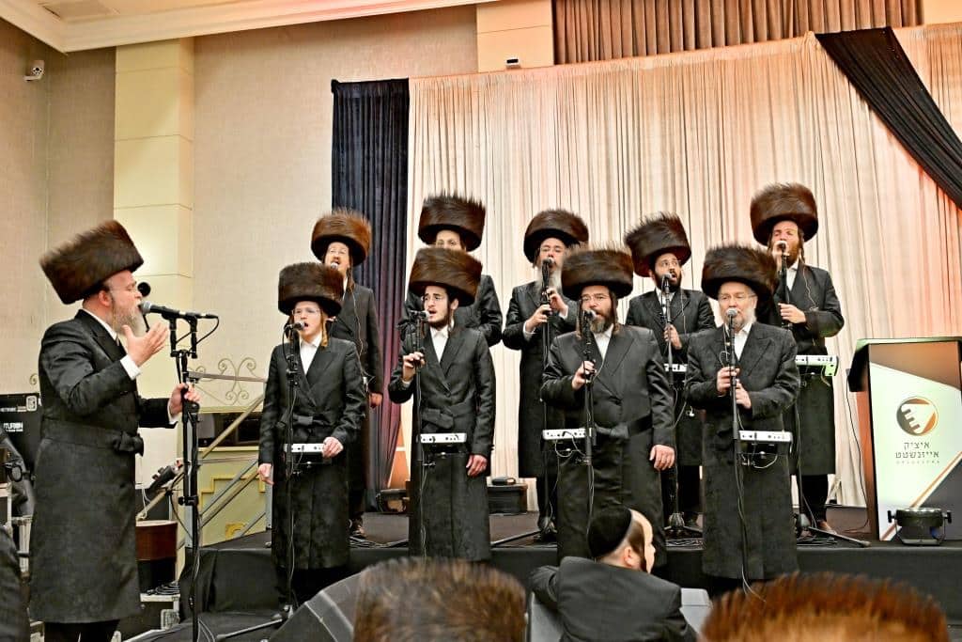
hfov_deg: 50.7
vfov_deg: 35.1
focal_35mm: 38
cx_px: 481
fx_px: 1016
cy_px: 321
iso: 1600
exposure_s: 1/250
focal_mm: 38
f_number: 4
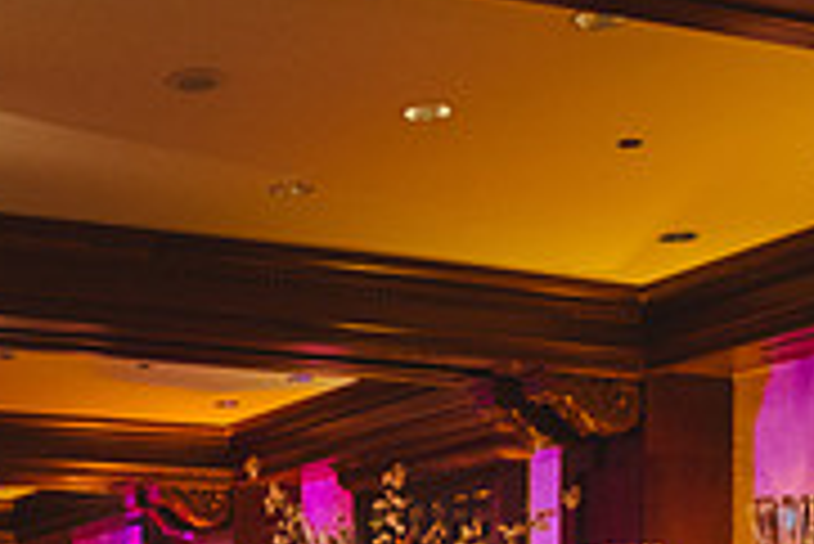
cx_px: -58
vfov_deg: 16.5
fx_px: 1742
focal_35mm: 77
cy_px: 762
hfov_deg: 24.7
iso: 2000
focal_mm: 24
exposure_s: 1/60
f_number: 3.5
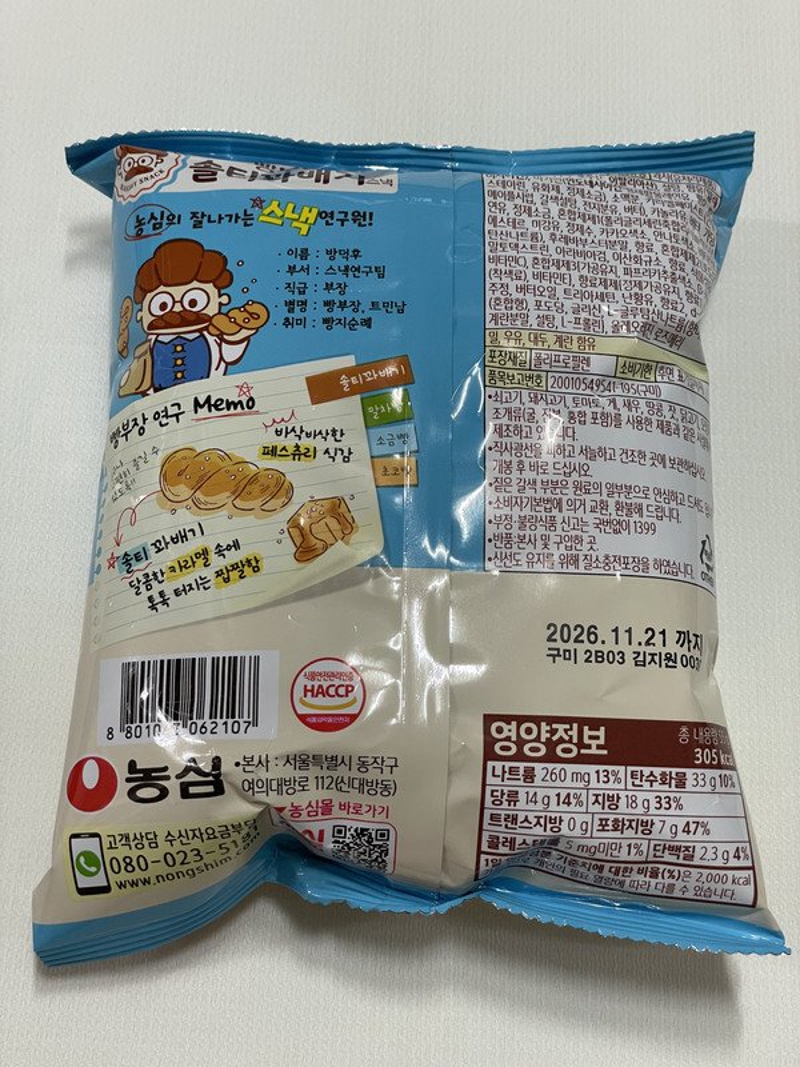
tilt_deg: -71.3
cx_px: 400
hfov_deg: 28.0
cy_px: 534
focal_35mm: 52
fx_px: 1602
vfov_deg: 36.8
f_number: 2
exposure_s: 1/60
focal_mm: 6
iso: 160
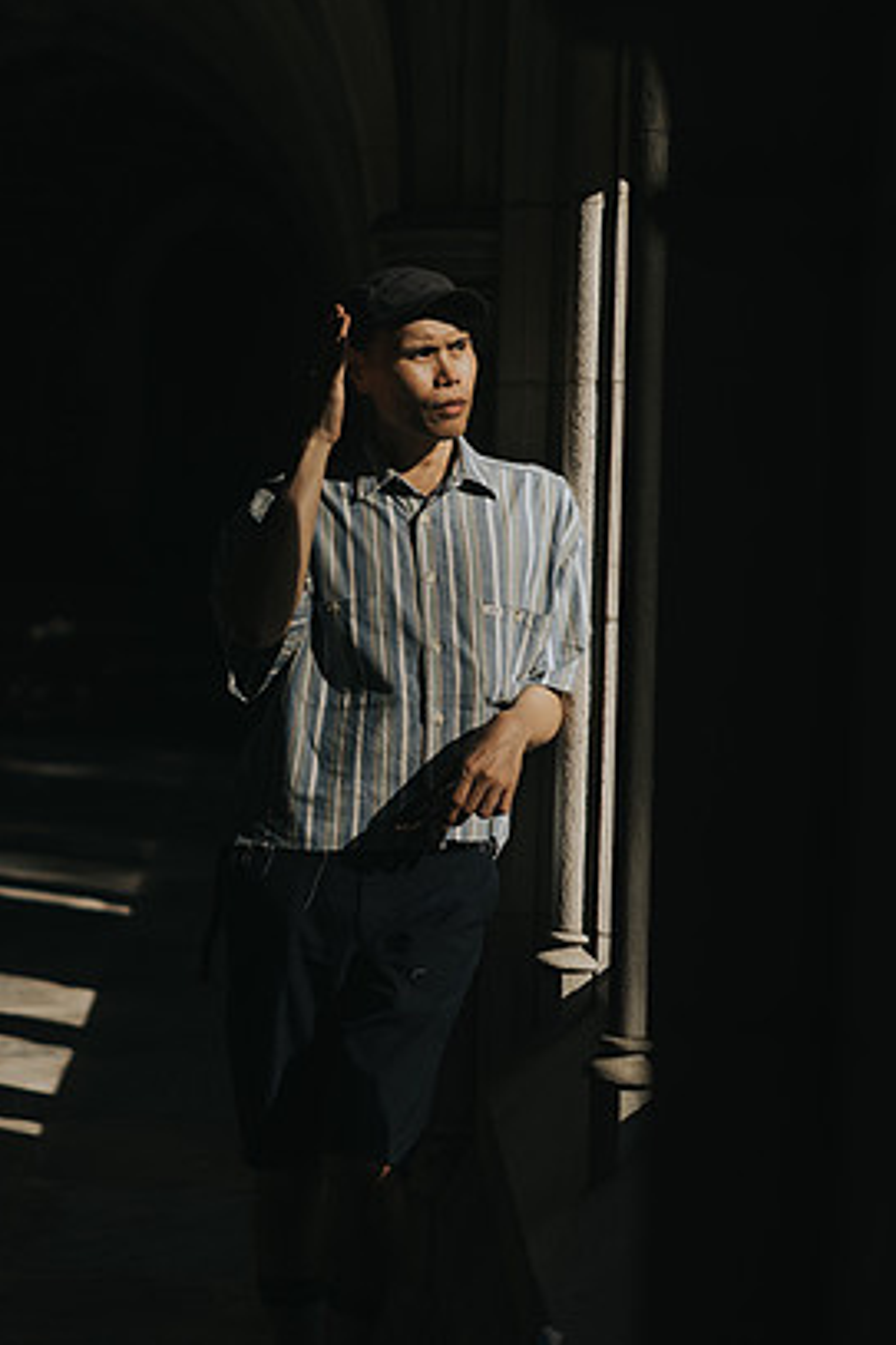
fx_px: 3101
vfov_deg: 24.5
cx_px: 466
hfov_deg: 16.4
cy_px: 704
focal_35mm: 83
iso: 50
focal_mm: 50
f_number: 1.8
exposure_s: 1/1250
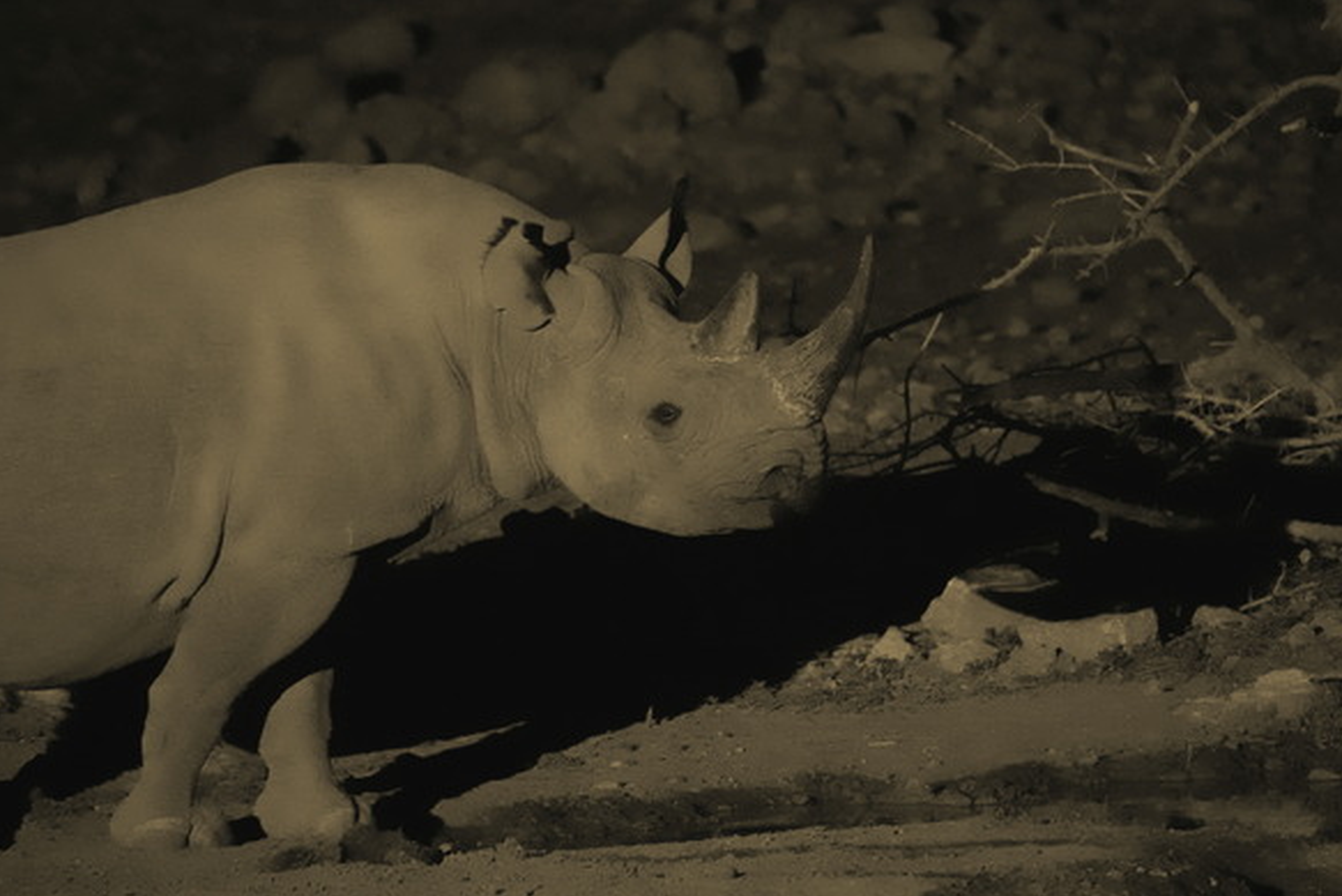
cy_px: 466
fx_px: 18307
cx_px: 681
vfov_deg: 2.8
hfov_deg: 4.2
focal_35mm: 491
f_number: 4
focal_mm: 163.85
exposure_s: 1/30
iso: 10000
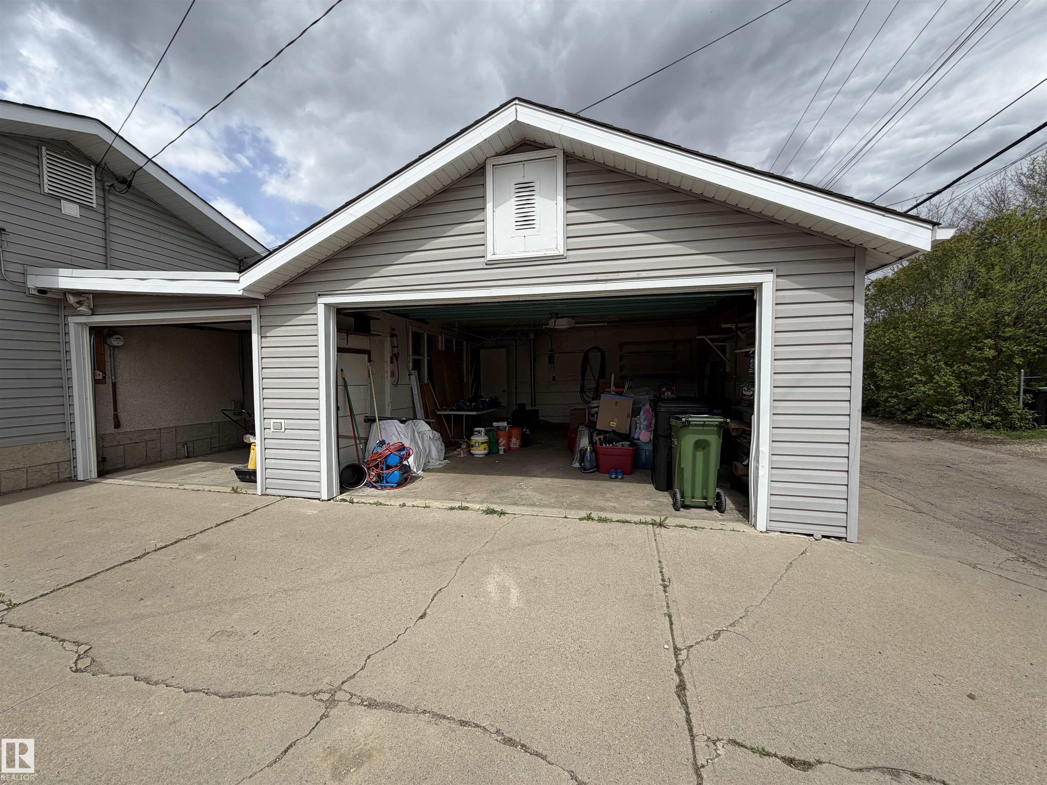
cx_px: 524
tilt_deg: -2.4
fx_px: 423
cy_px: 392
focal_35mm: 14
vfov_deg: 85.7
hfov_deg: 102.1
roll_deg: +0.4
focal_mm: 2.22
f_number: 2.2
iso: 20
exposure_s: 1/770
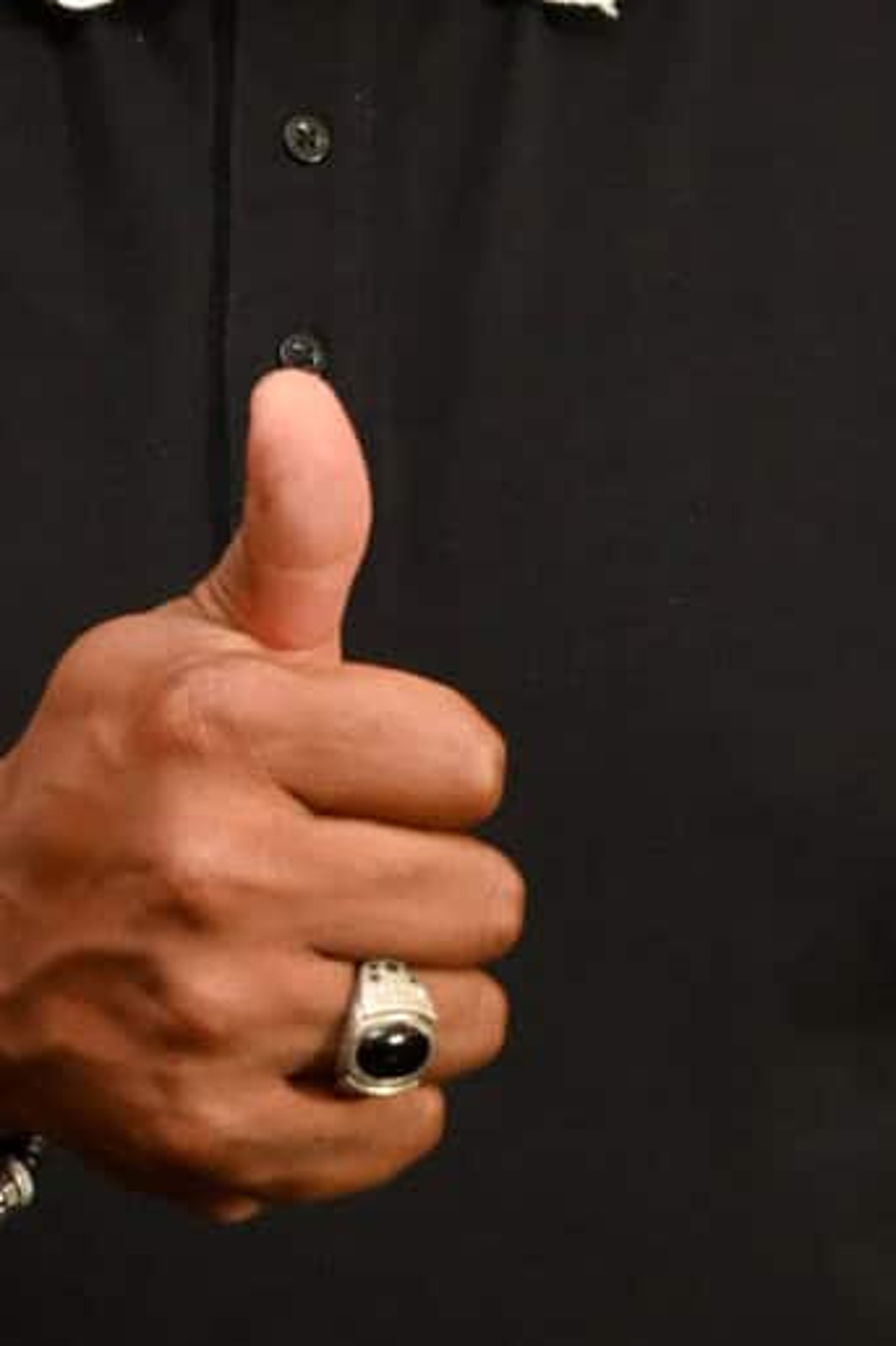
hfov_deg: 7.0
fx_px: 7322
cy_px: 287
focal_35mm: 196
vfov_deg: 10.5
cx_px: 397
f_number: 6.3
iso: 2000
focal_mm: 56
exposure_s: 1/80
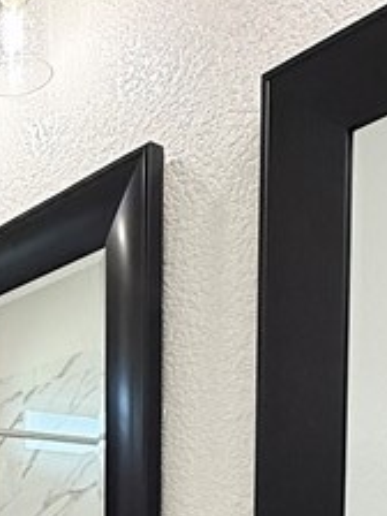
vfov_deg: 25.9
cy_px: 670
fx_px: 954
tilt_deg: -4.1
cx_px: -138
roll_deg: +0.0
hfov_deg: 20.6
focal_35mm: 64
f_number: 2.2
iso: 125
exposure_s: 1/120
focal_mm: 2.22
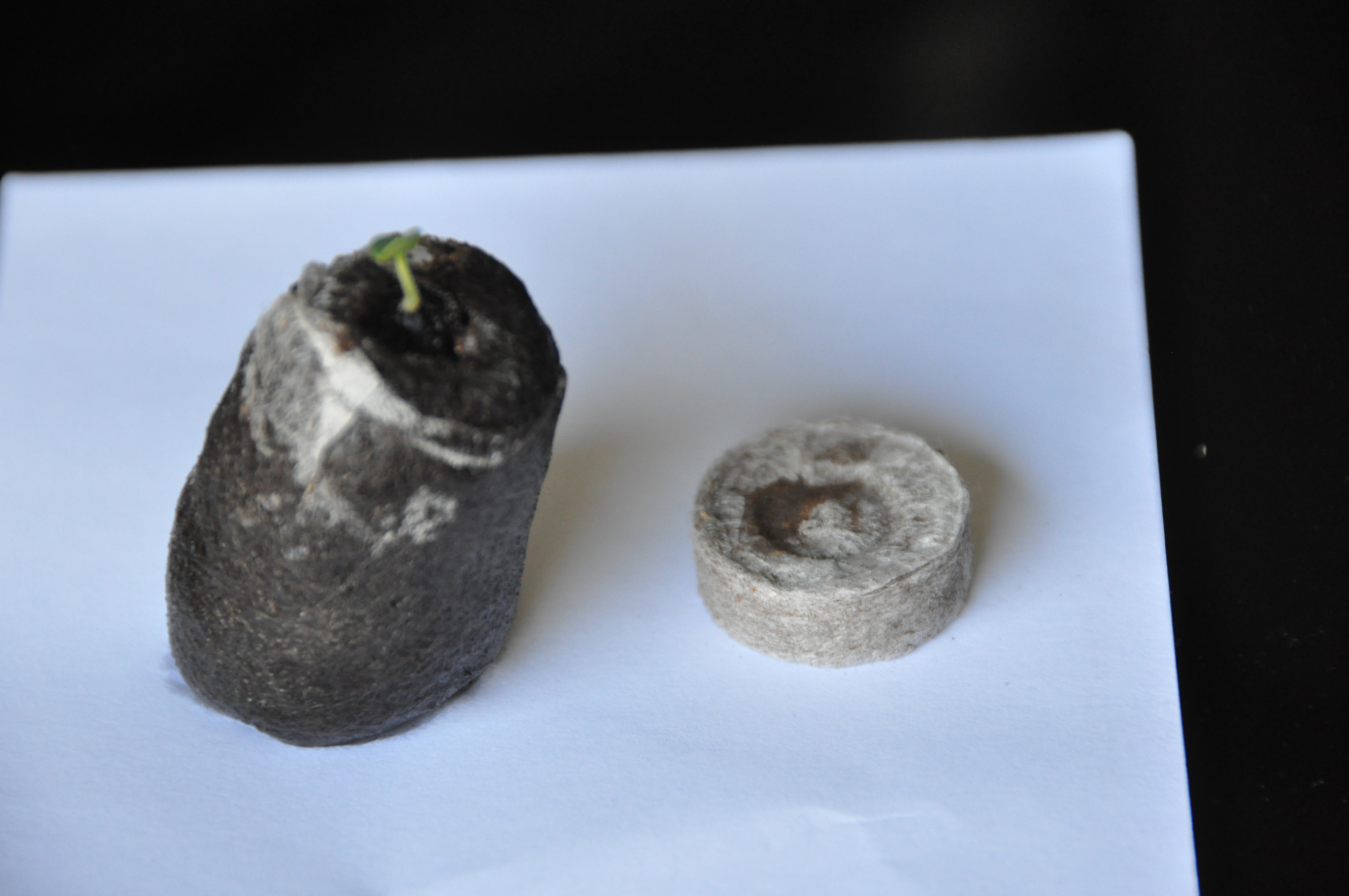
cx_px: 674
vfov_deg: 4.6
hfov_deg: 6.9
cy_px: 448
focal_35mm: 300
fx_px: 11228
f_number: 5.6
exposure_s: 1/100
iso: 1600
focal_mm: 200
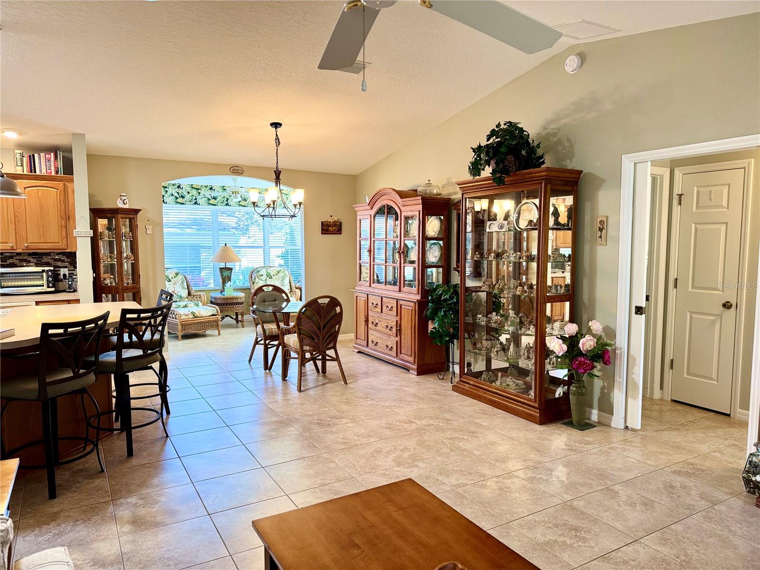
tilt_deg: -6.0
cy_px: 285
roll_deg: +0.6
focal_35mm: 24
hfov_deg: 71.6
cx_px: 380
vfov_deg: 56.8
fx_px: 527
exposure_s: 1/60
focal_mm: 6.76
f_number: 1.78
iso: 160
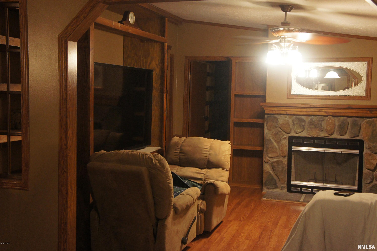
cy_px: 126
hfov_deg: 48.0
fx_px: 424
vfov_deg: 33.0
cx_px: 188
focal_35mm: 40
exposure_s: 1/40
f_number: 4
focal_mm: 27
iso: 1600
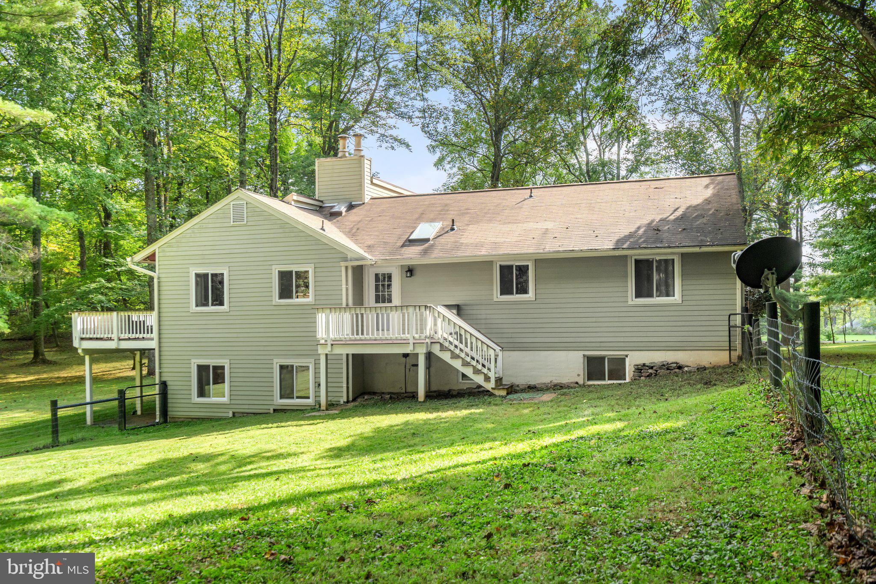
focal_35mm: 32
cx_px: 438
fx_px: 779
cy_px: 292
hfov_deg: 58.7
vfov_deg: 41.1
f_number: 8
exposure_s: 1/500
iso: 800
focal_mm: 32
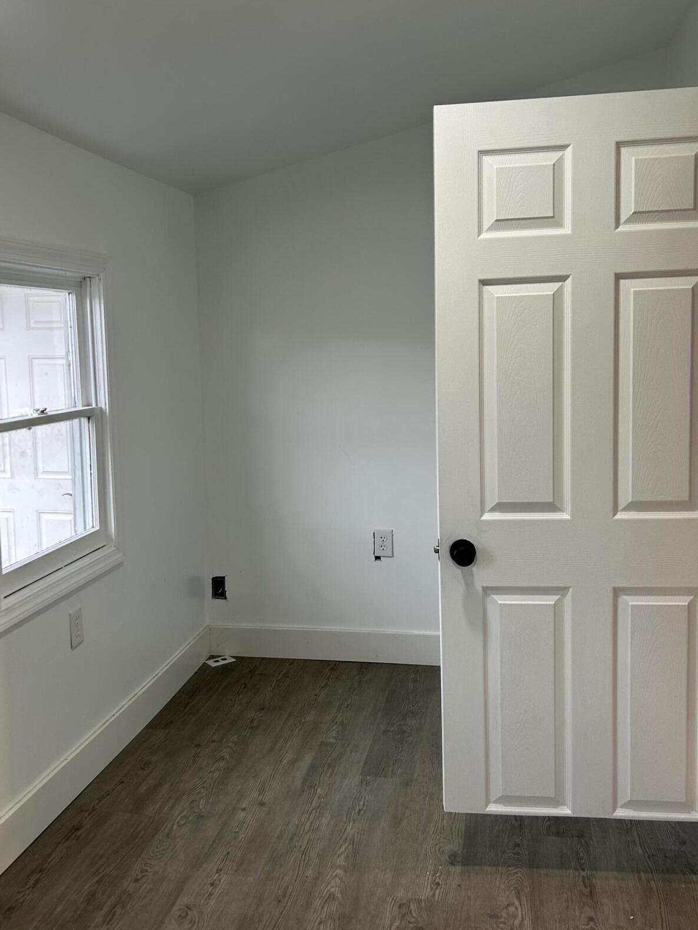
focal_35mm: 33
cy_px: 440
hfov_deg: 42.8
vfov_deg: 55.3
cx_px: 296
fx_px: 887
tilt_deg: -2.6
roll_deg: +1.3
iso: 80
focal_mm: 5.7
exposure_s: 1/120
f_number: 1.5
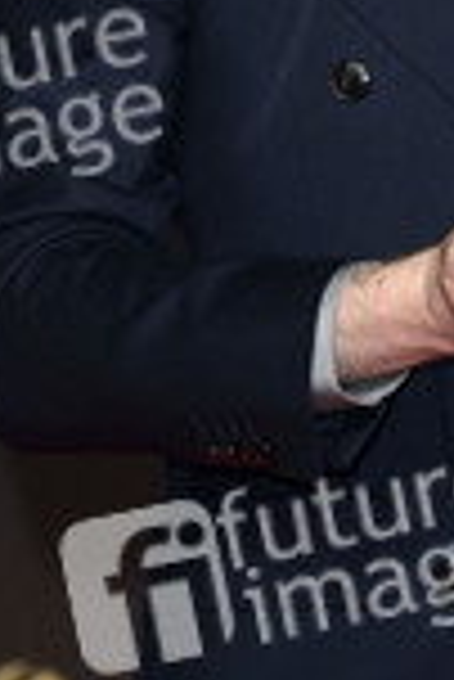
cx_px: 423
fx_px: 6737
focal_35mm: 357
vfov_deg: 5.7
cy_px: -108
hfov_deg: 3.9
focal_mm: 135
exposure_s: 1/250
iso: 1250
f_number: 5.6
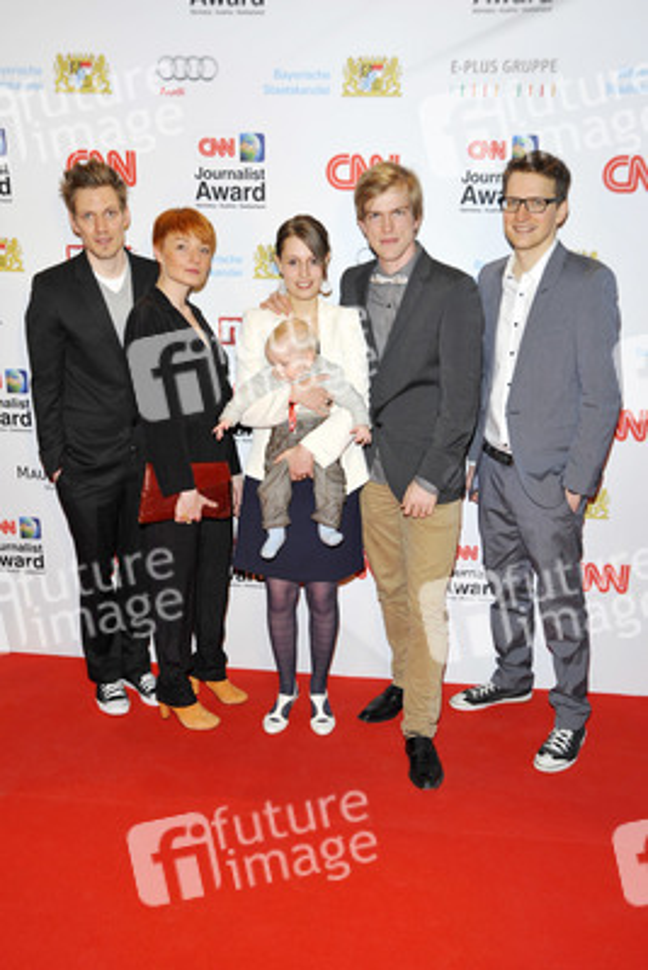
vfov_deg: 54.4
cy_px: 485
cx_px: 324
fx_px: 944
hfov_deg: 37.9
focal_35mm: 35
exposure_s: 1/250
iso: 640
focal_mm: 35
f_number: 6.3
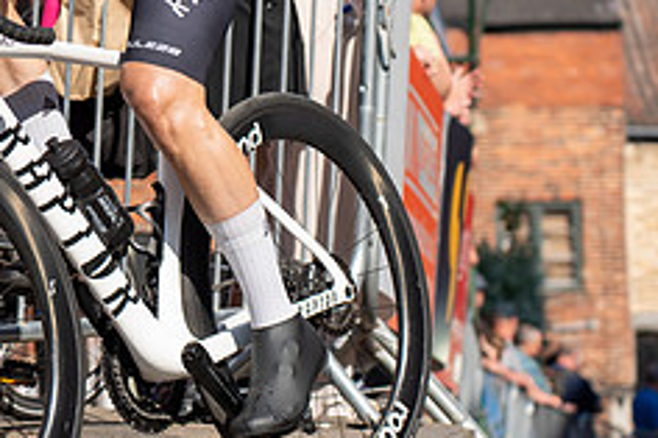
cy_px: 9
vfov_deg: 6.0
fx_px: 4146
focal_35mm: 227
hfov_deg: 9.0
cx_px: -73
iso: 100
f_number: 3.5
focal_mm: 73
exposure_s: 1/1000
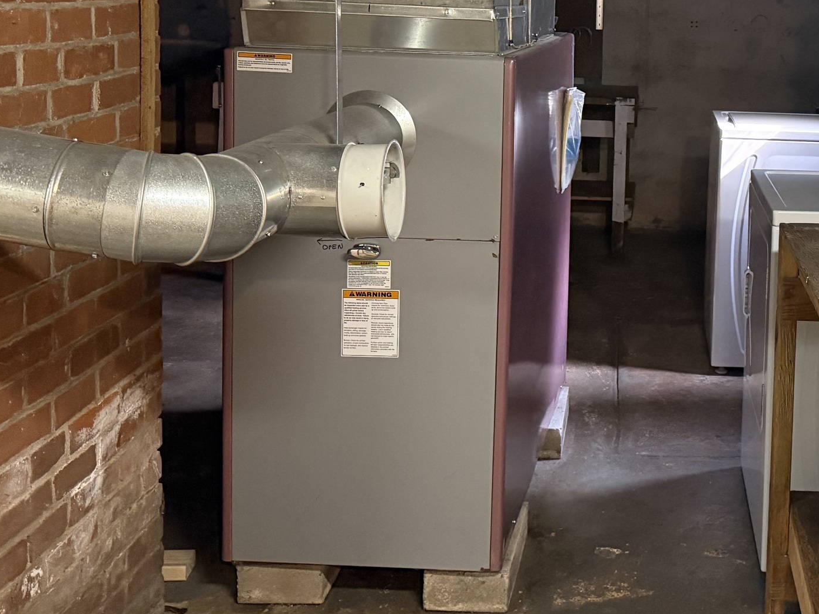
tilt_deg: -4.4
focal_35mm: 53
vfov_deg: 26.9
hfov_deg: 35.0
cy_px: 112
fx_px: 1254
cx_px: 663
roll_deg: -1.1
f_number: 1.78
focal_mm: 6.76
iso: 500
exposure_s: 1/60
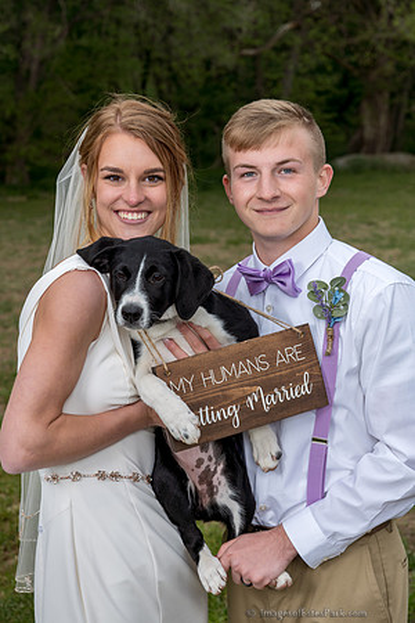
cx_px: 208
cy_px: 312
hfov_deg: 22.6
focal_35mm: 60
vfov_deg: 33.4
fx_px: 1037
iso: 100
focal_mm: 60
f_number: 6.3
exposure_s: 1/125
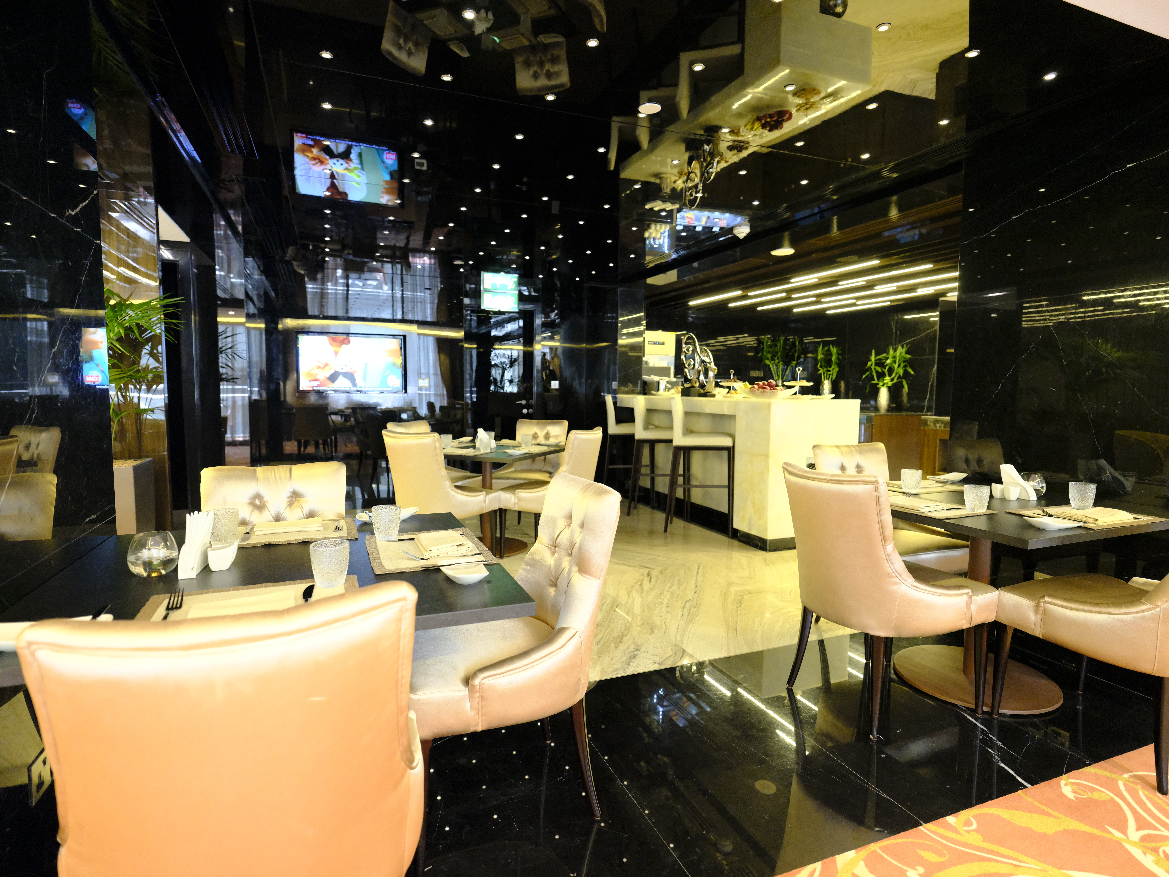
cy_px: 438
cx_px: 584
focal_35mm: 18
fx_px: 608
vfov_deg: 71.6
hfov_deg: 87.8
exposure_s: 1/52
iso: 6400
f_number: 4
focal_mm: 23
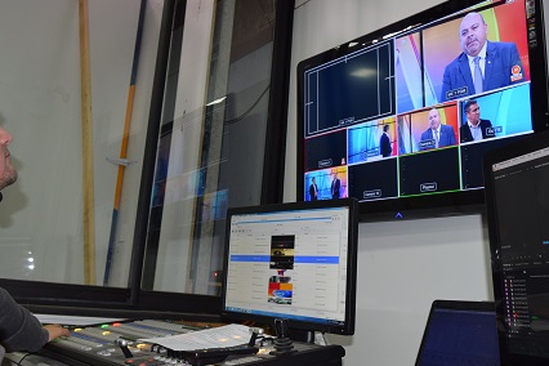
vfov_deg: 35.0
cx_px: 282
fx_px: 579
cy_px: 161
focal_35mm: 38
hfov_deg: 50.7
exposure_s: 1/100
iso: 800
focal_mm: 18
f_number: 5
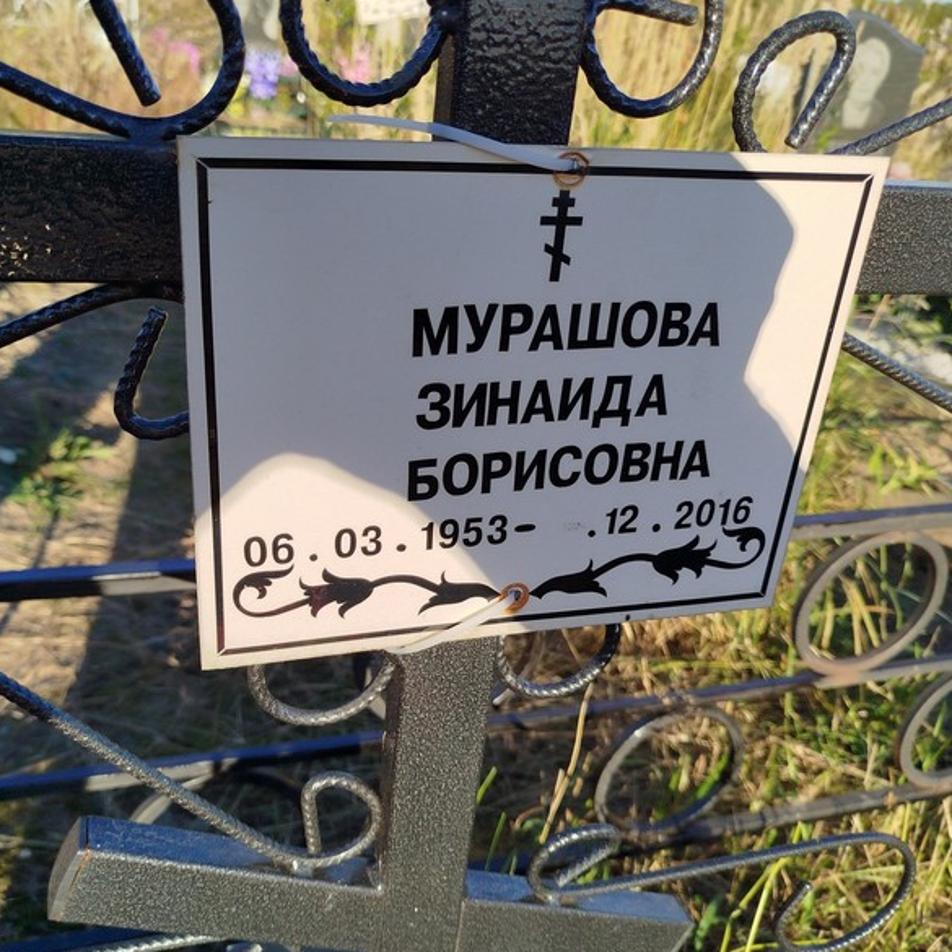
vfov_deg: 55.6
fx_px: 902
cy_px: 485
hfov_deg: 55.4
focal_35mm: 29
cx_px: 410
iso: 50
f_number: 1.7
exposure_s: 1/791
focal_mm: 5.31
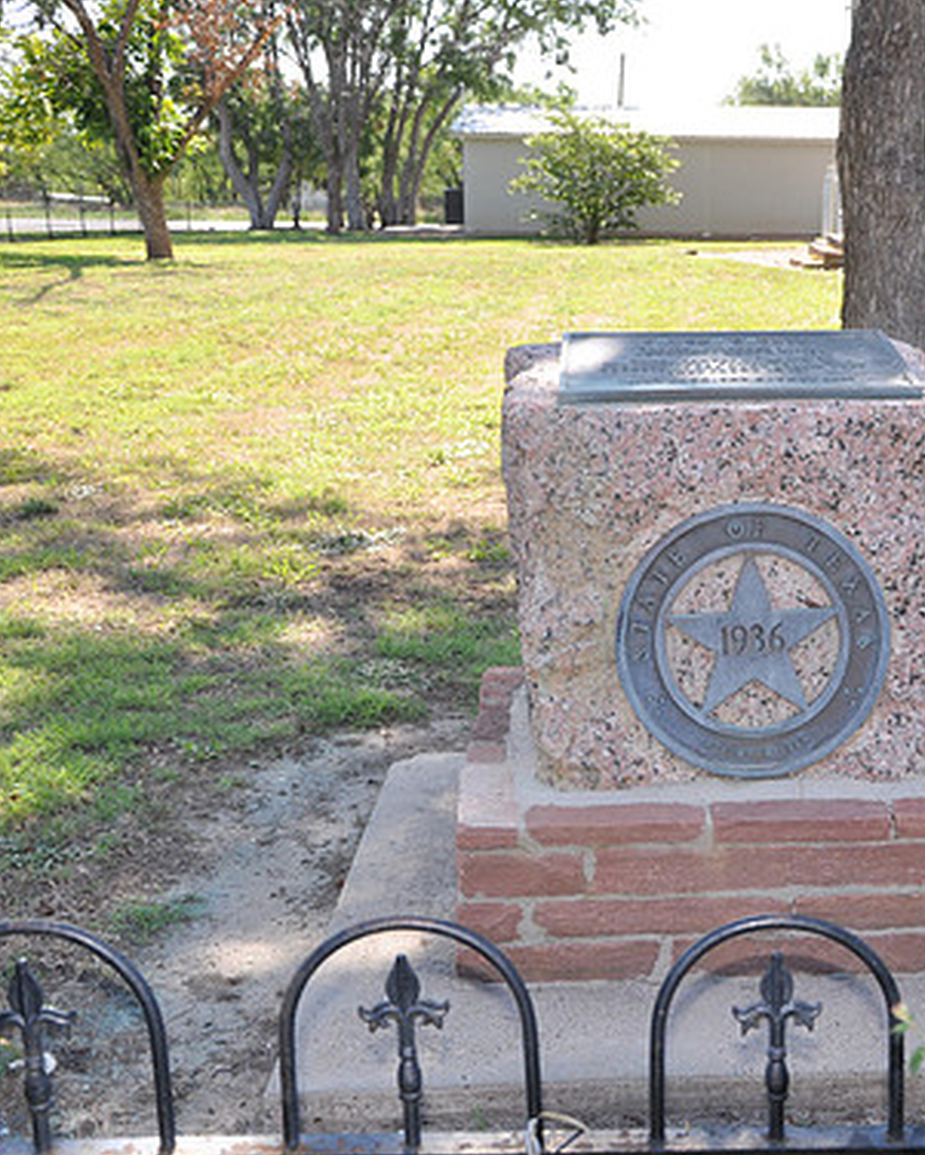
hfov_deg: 28.6
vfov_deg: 36.0
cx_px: 728
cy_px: 567
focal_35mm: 52
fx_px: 1779
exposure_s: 1/200
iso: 200
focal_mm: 24
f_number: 5
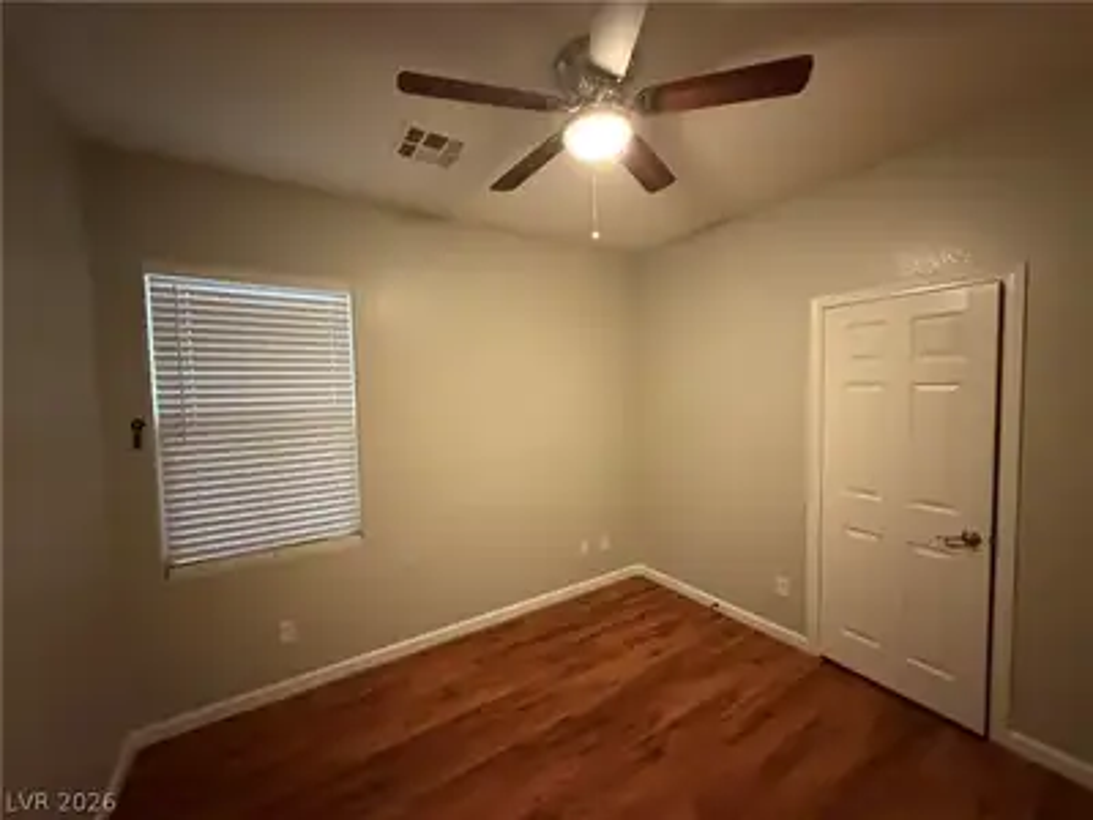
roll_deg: +1.3
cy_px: 410
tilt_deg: -2.4
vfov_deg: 85.7
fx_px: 442
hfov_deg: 102.1
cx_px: 546
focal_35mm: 14
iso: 1250
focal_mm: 2.22
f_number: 2.2
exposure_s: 1/60
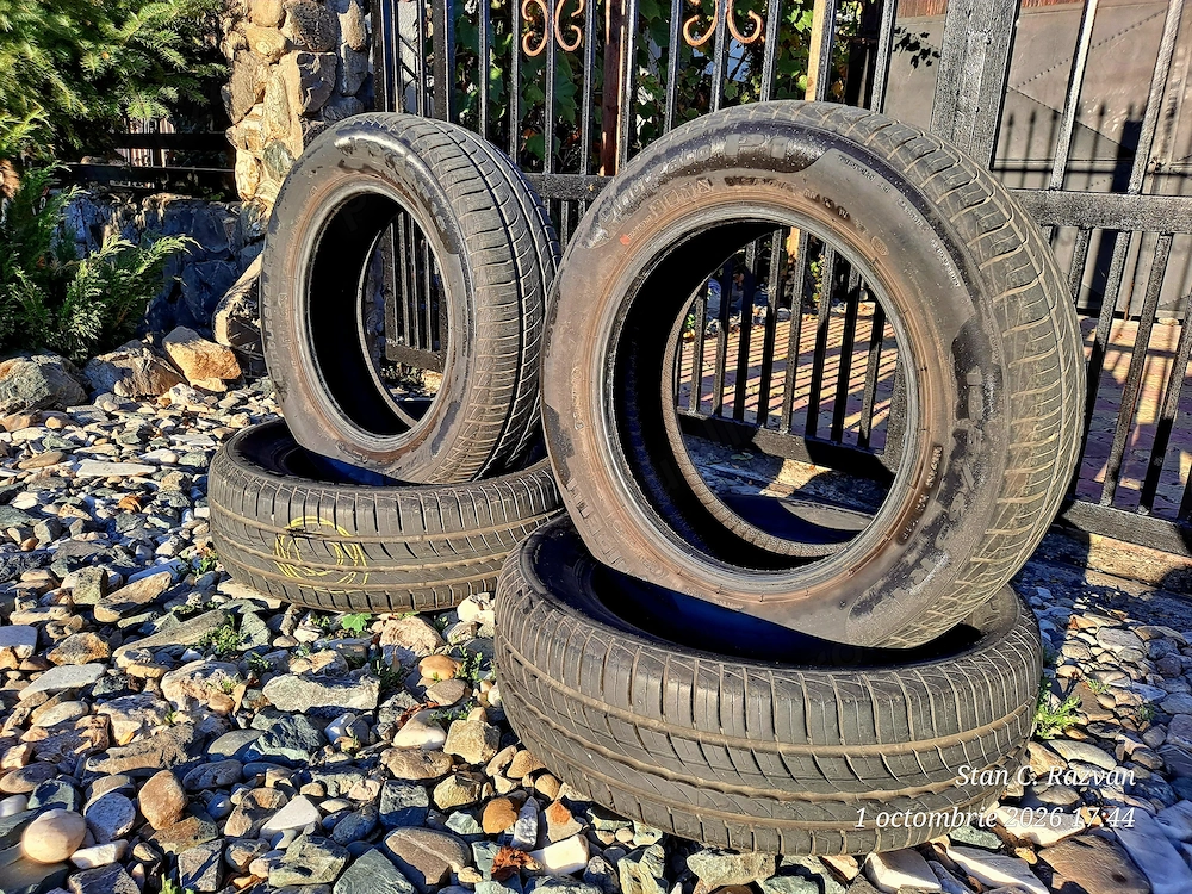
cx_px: 596
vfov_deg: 54.9
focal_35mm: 25
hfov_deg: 69.4
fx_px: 861
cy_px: 447
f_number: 2
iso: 32
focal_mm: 4.6
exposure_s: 1/417
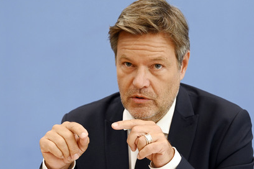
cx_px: 131
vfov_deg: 9.2
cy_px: 85
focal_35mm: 149
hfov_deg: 13.8
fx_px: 1050
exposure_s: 1/1000
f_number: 5
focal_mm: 135
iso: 3200
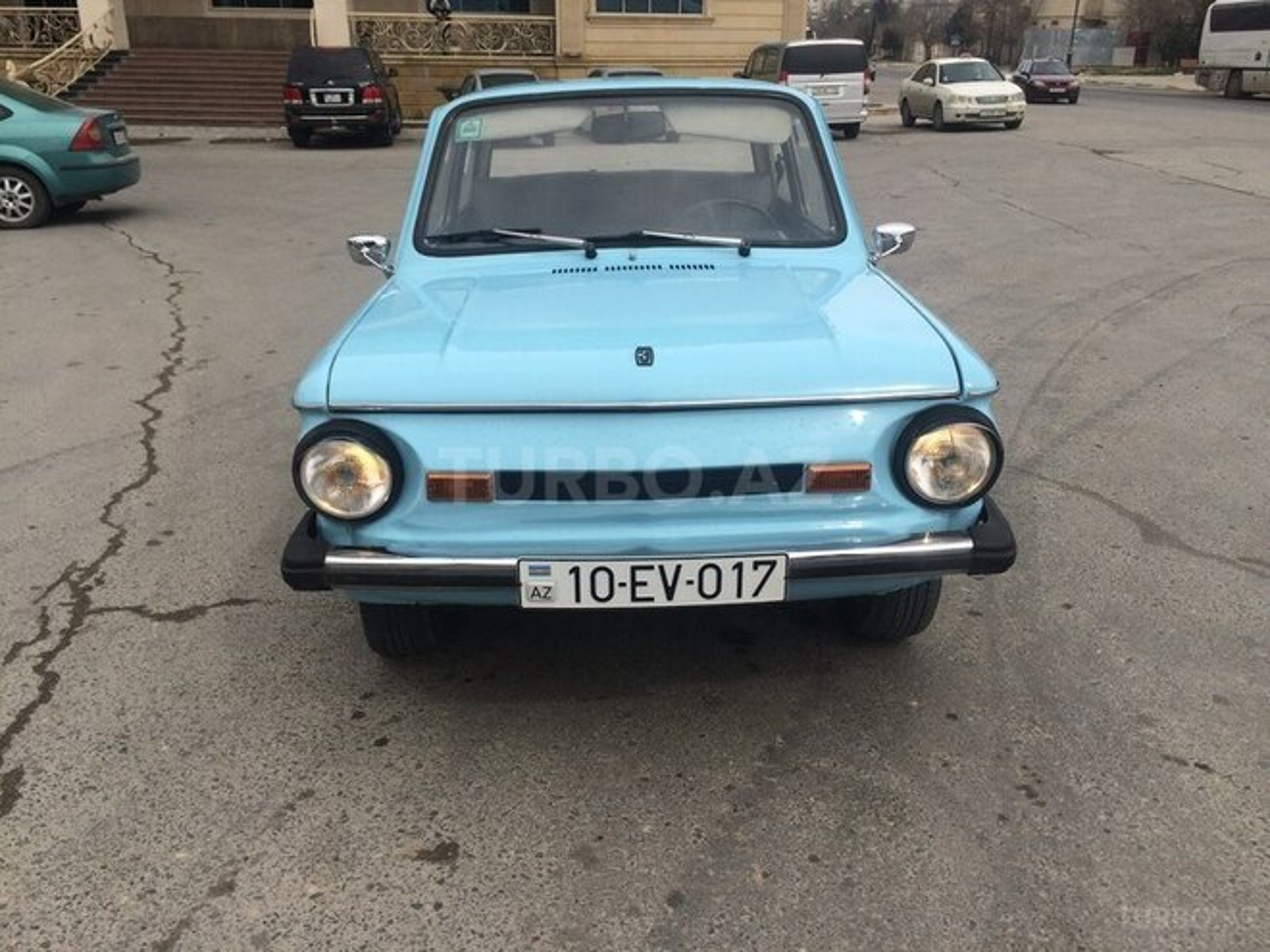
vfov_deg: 48.2
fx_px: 1064
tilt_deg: -22.0
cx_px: 635
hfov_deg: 61.7
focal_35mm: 29
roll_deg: -1.2
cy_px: 476
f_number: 2.2
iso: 32
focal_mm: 4.15
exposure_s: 1/2415
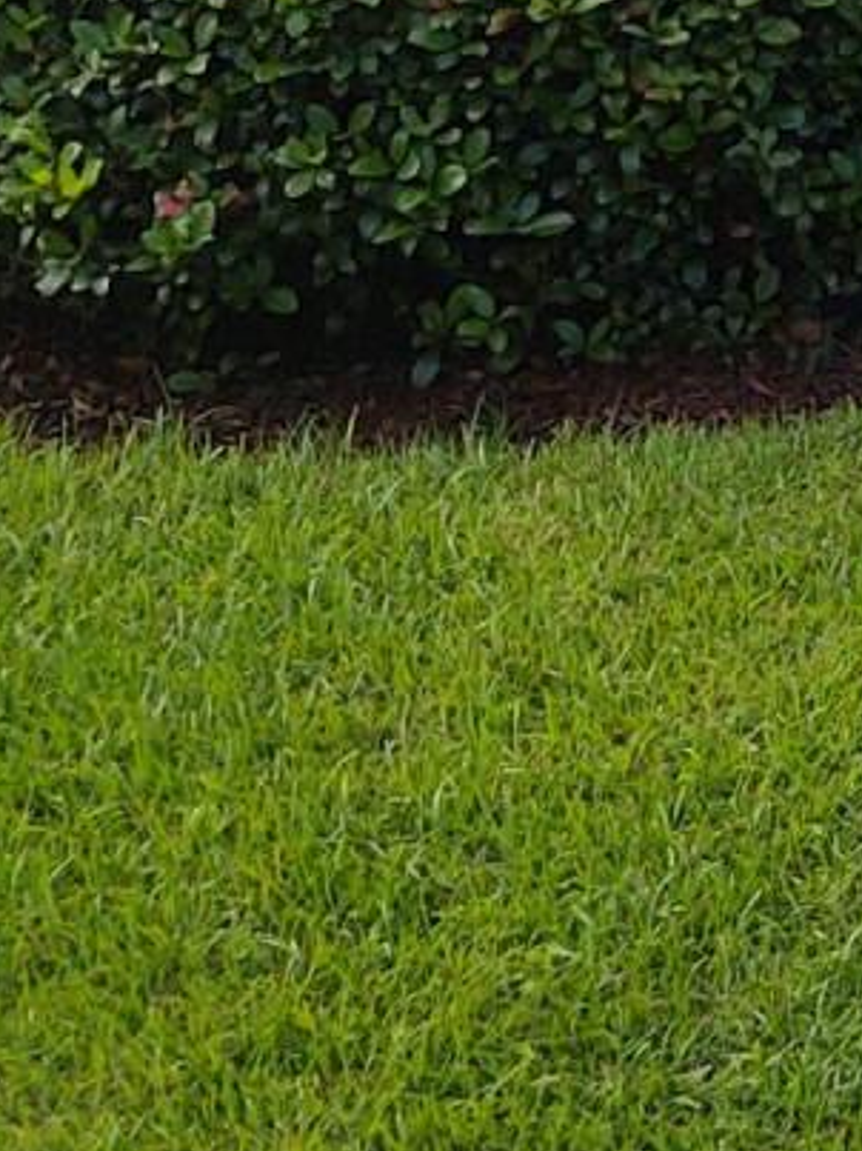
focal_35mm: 134
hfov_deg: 9.9
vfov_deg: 13.6
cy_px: -700
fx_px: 4451
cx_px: 1987
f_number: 1.7
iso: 100
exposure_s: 1/987
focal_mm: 4.75
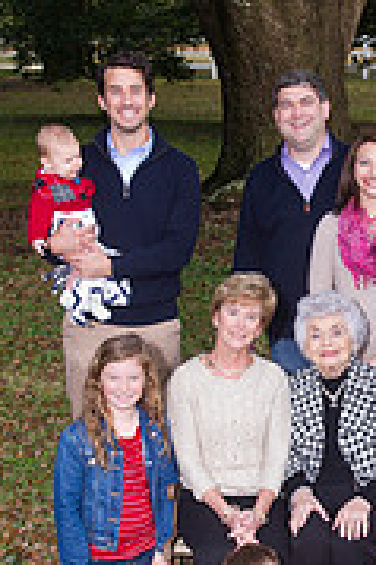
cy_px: 395
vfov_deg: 23.0
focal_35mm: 88
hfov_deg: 15.3
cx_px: 352
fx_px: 1381
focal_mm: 35
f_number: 7.1
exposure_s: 1/200
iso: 800
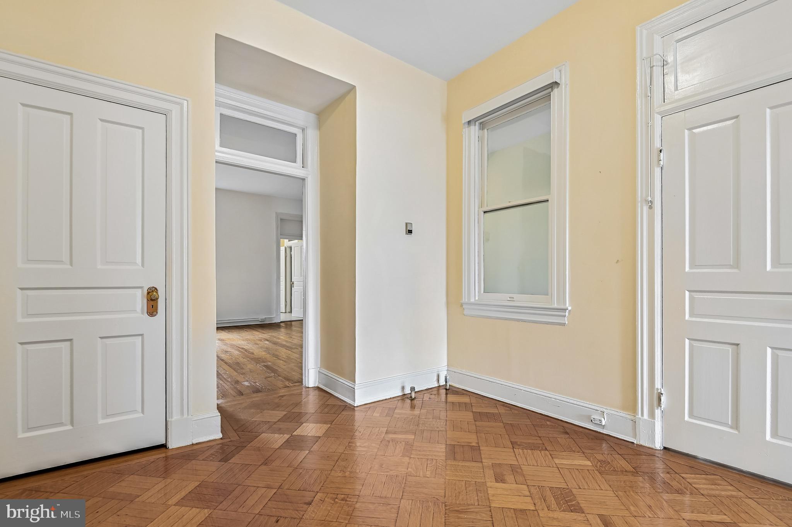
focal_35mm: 16
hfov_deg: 96.8
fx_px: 352
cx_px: 396
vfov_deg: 73.7
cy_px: 264
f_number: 8
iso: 125
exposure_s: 1/2
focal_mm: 16
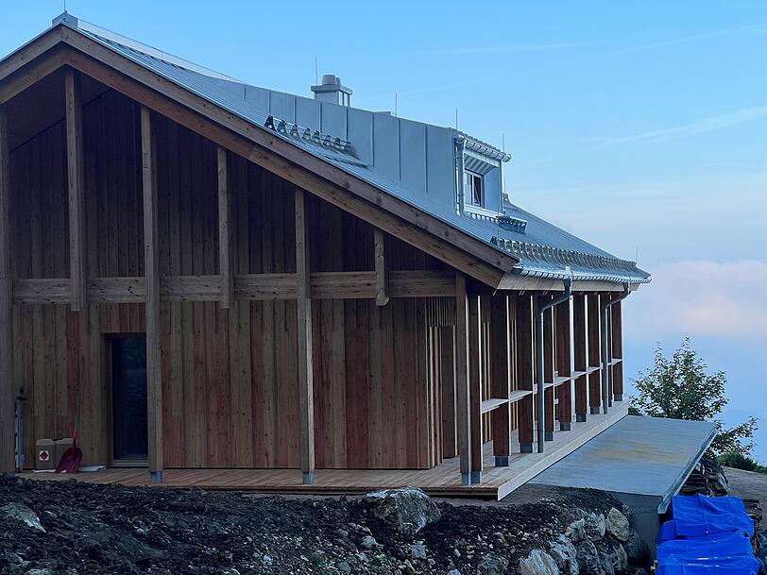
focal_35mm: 77
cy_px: 288
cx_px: 384
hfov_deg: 25.3
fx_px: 1706
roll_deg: +1.7
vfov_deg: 19.1
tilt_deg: +0.1
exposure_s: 1/226
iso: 32
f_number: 2.8
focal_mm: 9
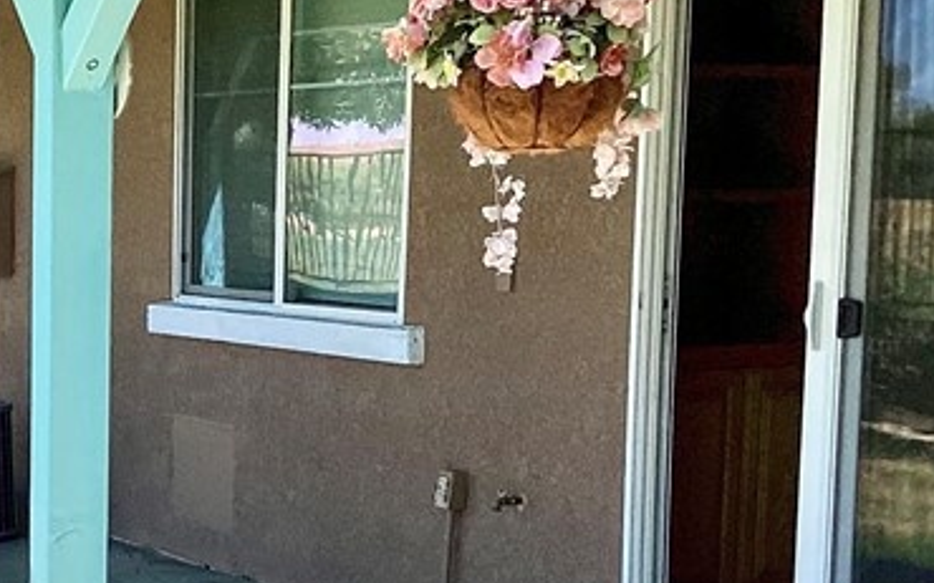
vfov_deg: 14.2
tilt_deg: -9.4
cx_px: -129
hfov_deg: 21.5
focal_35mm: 91
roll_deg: -0.8
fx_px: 2316
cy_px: 538
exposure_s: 1/886
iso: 25
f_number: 2.4
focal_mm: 3.3
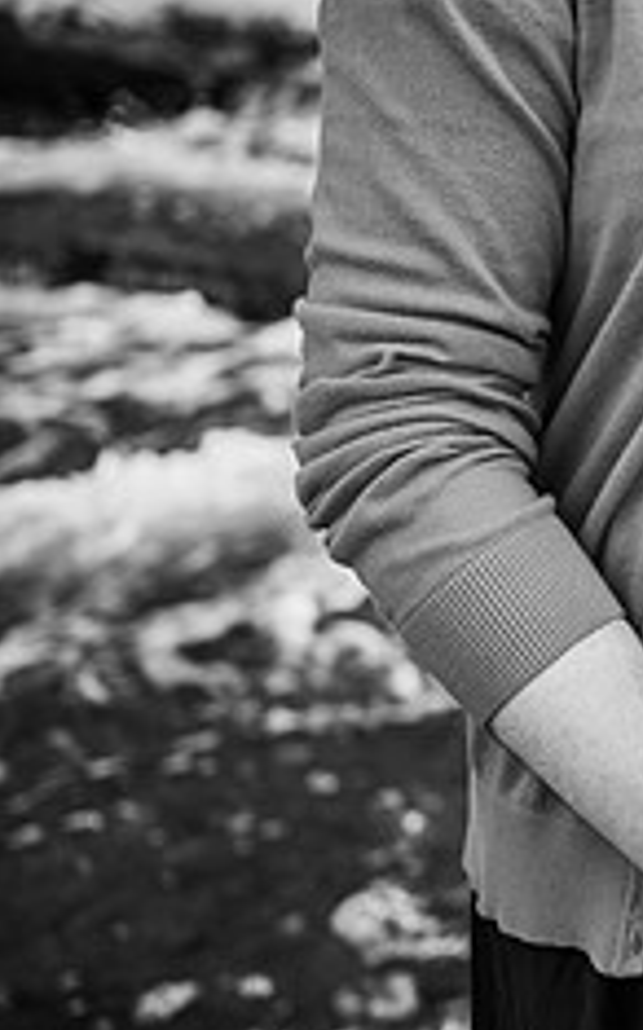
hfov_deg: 13.9
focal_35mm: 86
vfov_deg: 24.1
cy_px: 539
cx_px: 1053
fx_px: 2414
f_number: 2.8
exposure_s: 1/200
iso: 125
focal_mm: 34
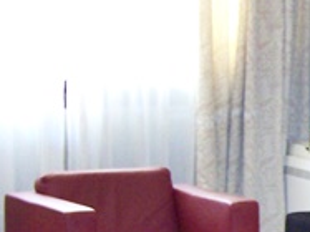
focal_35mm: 183
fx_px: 1638
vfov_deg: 8.1
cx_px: 454
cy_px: 225
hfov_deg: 10.5
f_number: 2.8
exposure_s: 1/5
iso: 160
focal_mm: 6.3
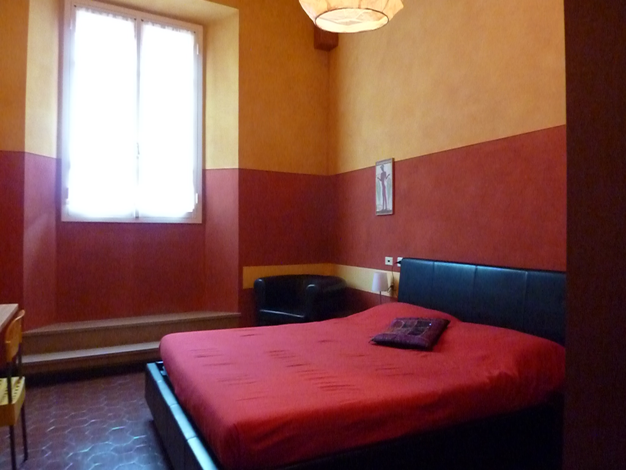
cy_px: 235
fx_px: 452
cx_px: 313
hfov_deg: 69.4
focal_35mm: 25
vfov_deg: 54.9
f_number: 3.3
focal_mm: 4.1
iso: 1600
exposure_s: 1/30
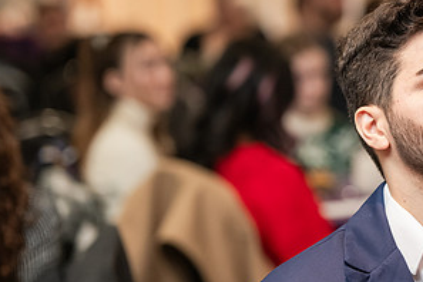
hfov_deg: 8.4
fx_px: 2867
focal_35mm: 244
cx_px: 407
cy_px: 187
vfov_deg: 5.6
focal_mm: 125
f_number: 3.2
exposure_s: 1/160
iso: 2000
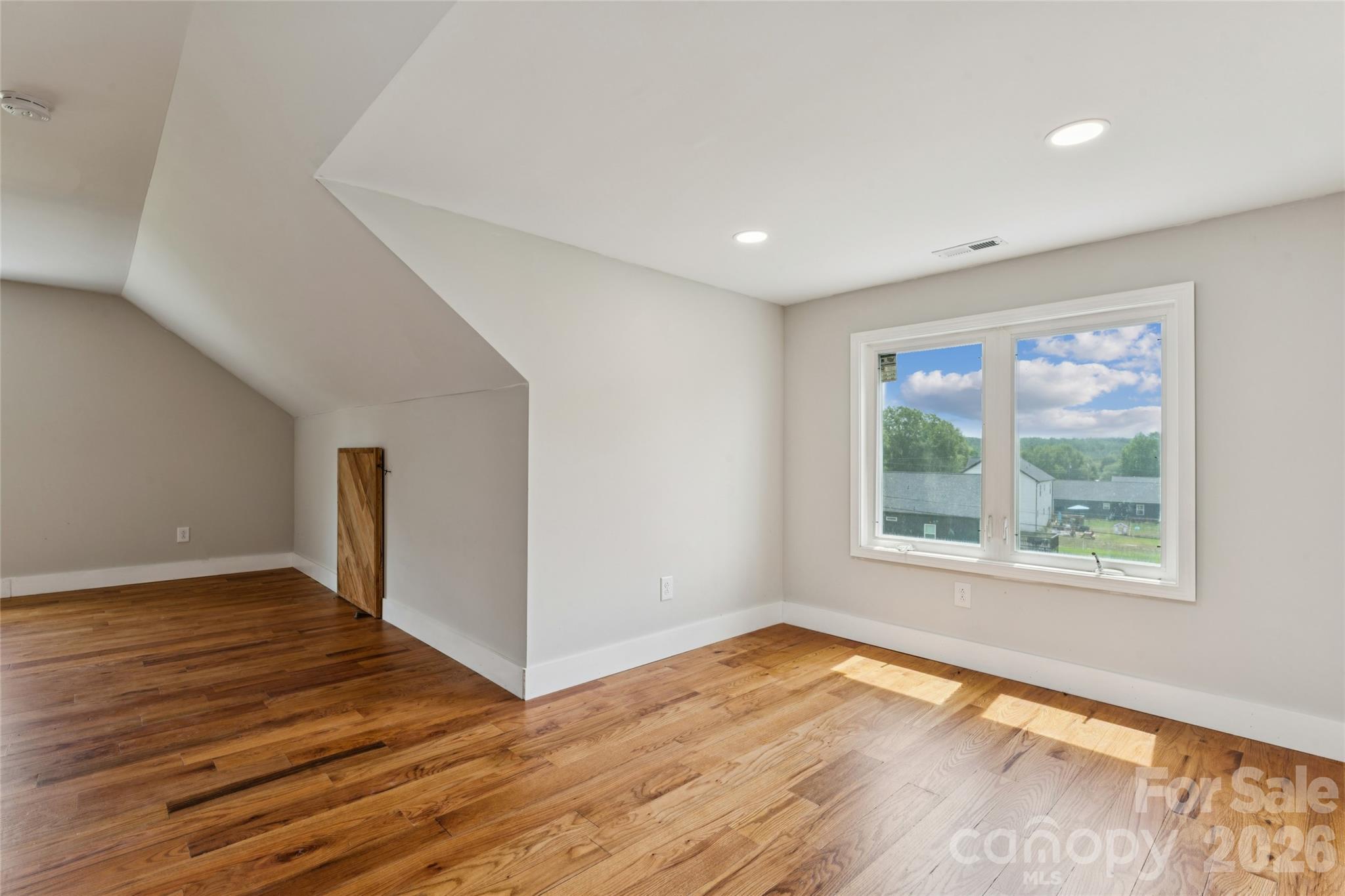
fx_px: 616
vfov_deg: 72.0
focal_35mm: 16
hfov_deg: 95.0
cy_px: 448
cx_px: 672
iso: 100
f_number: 13
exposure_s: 1/6
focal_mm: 16.5
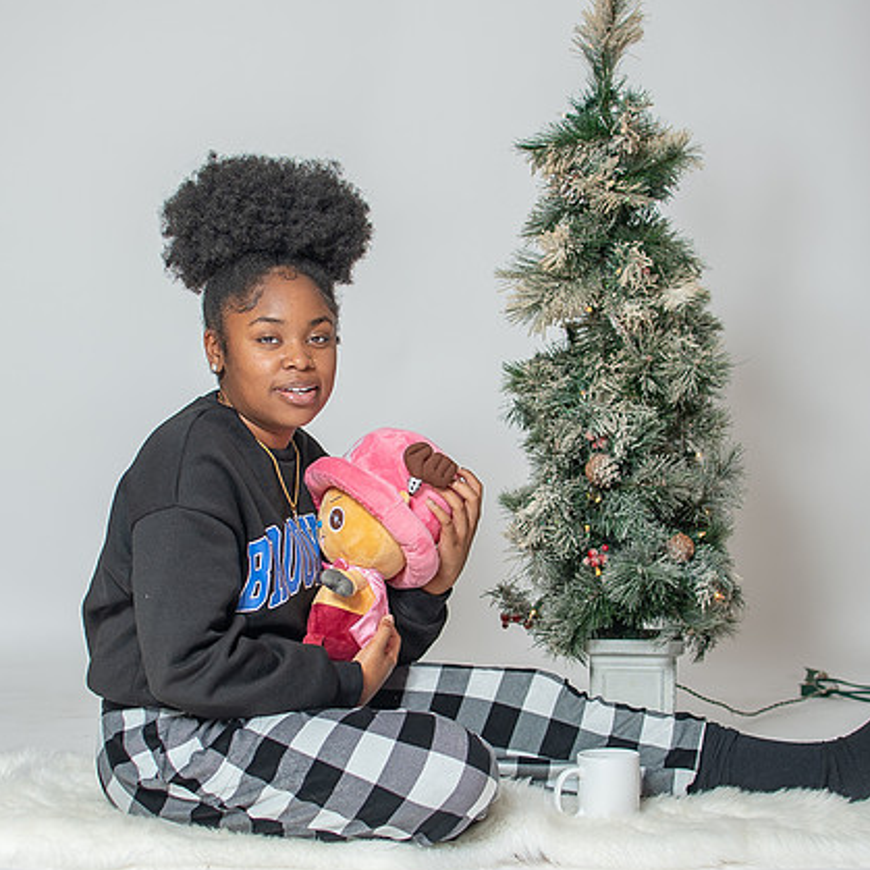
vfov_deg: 24.0
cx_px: 400
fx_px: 2047
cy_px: 454
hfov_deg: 24.0
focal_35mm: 72
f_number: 3.2
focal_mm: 35
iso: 100
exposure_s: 1/250
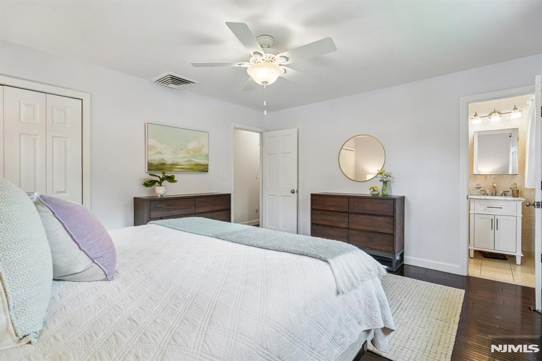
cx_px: 271
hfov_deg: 96.8
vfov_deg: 73.7
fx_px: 241
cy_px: 180
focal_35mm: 16
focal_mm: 16
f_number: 8
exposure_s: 1/20
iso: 400
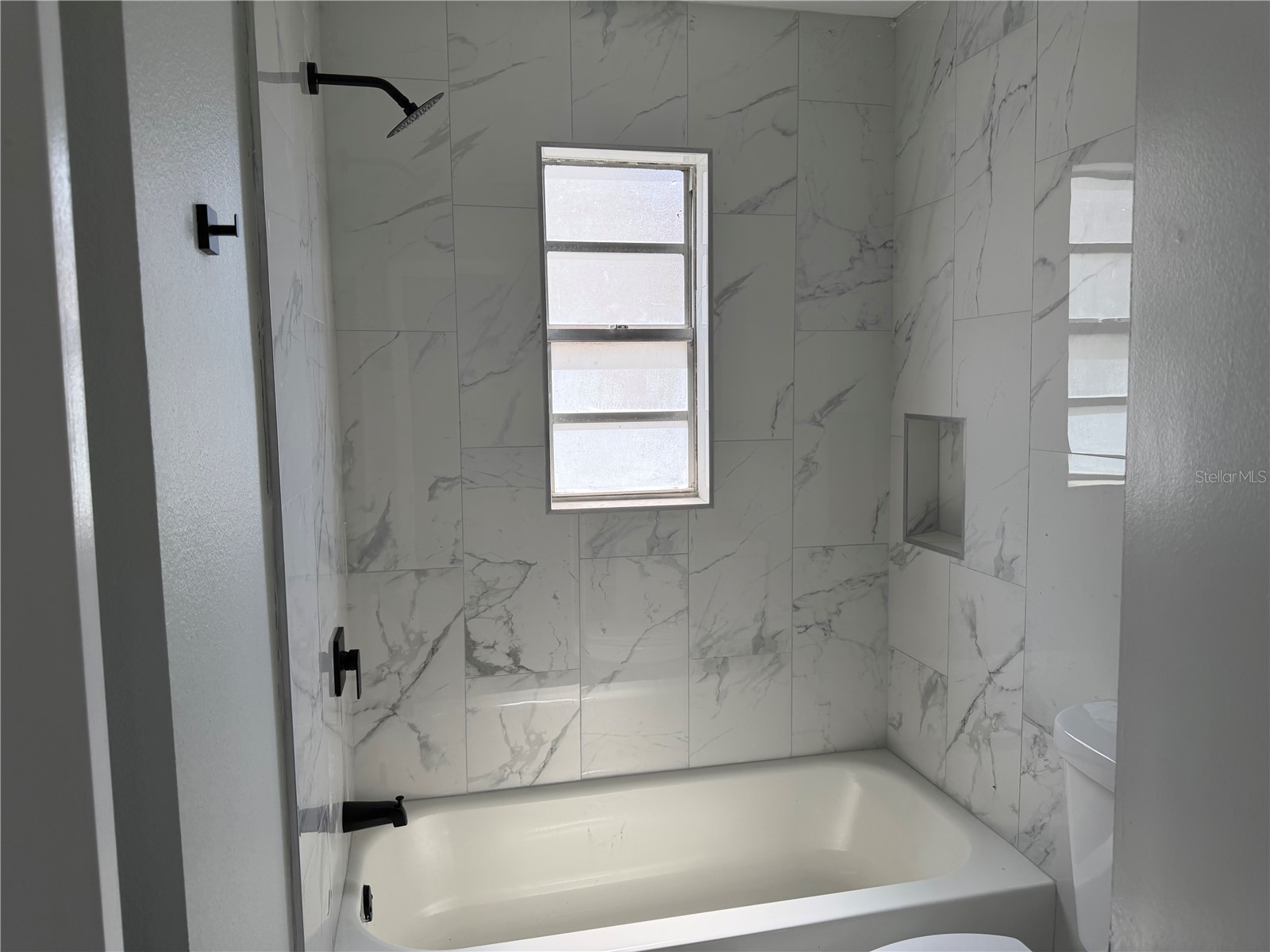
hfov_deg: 71.6
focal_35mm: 24
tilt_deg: -5.2
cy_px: 476
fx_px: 881
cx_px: 635
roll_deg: +0.9
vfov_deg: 56.8
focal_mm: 6.76
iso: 100
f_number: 1.78
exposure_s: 1/708
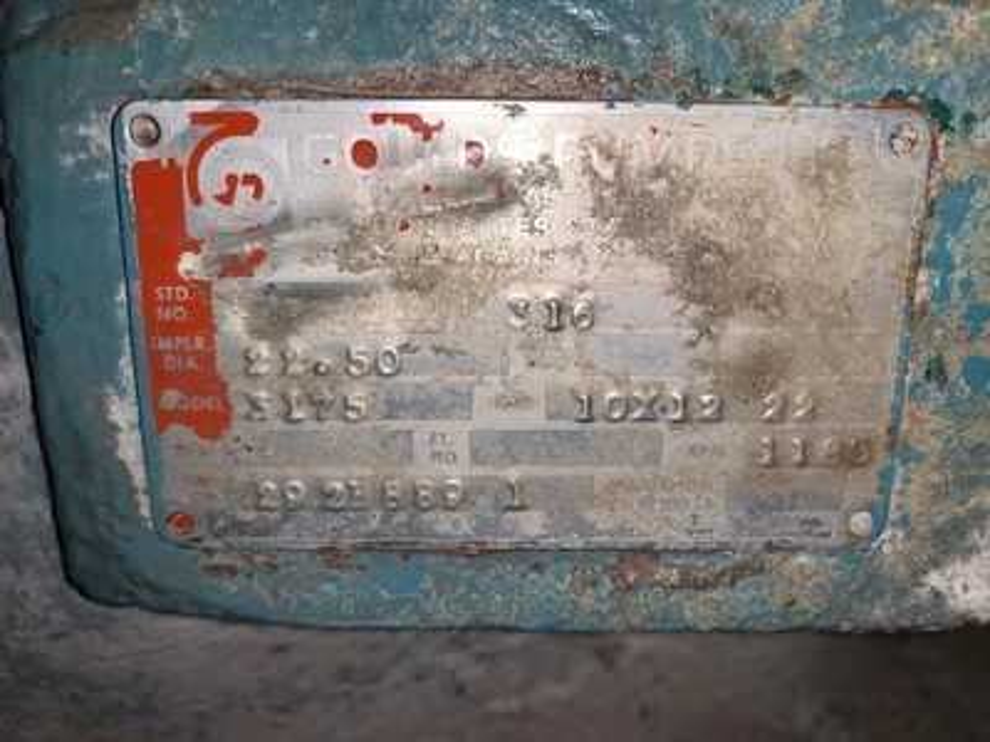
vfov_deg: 53.1
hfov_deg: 67.3
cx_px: 495
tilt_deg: -18.2
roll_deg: -0.7
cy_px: 371
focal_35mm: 26
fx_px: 744
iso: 25
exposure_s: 1/1163
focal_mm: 4.25
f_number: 1.8
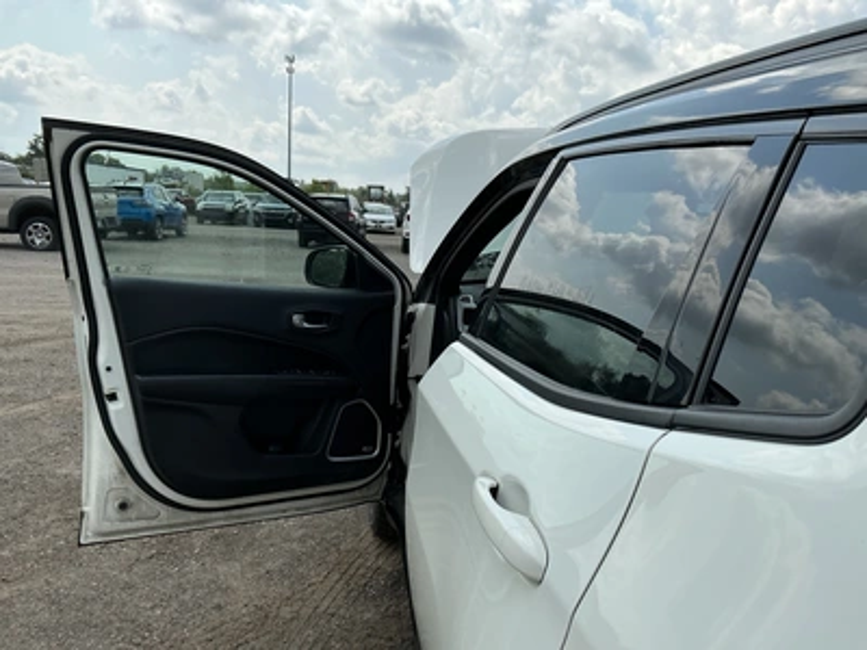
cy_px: 325
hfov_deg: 63.4
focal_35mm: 28
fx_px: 701
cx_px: 434
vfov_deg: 49.7
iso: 25
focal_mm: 3
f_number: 1.8
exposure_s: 1/2667
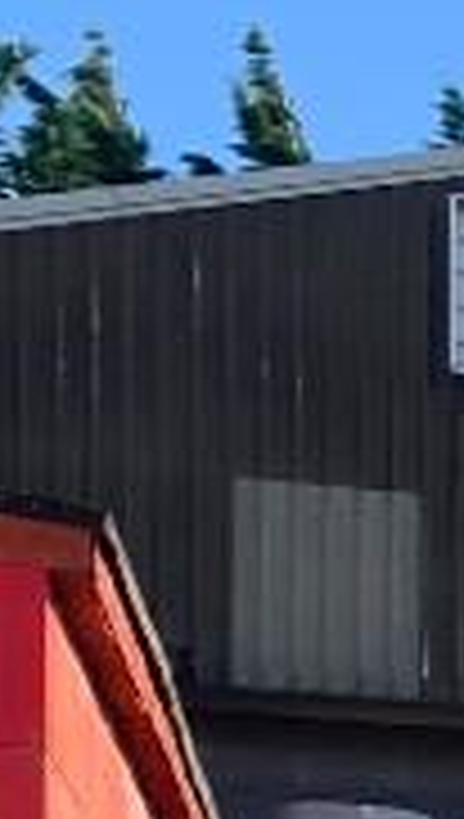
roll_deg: -0.4
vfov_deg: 12.5
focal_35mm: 159
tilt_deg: +0.6
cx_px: 1942
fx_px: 3462
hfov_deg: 6.2
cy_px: 1422
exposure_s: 1/1032
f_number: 1.8
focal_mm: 4.25
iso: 25
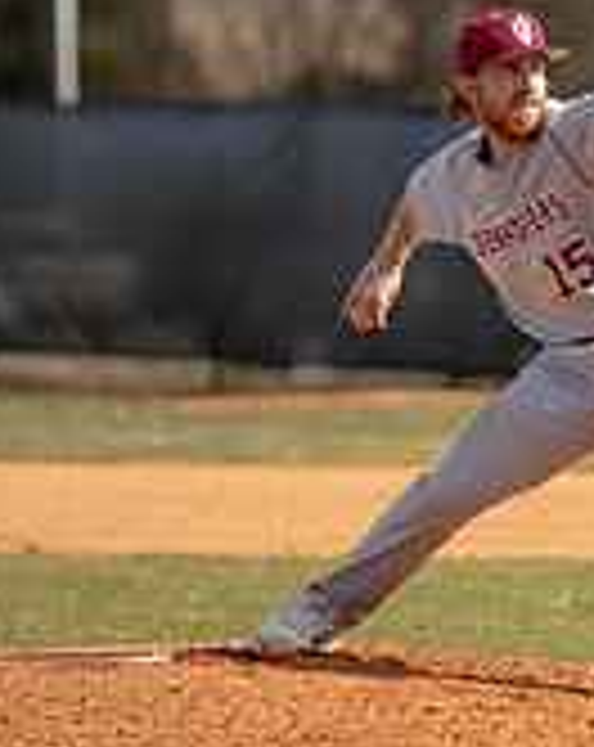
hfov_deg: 2.5
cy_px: 56
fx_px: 13851
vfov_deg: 3.1
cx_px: 630
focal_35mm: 628
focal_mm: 191
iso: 100
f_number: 2.8
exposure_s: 1/1250
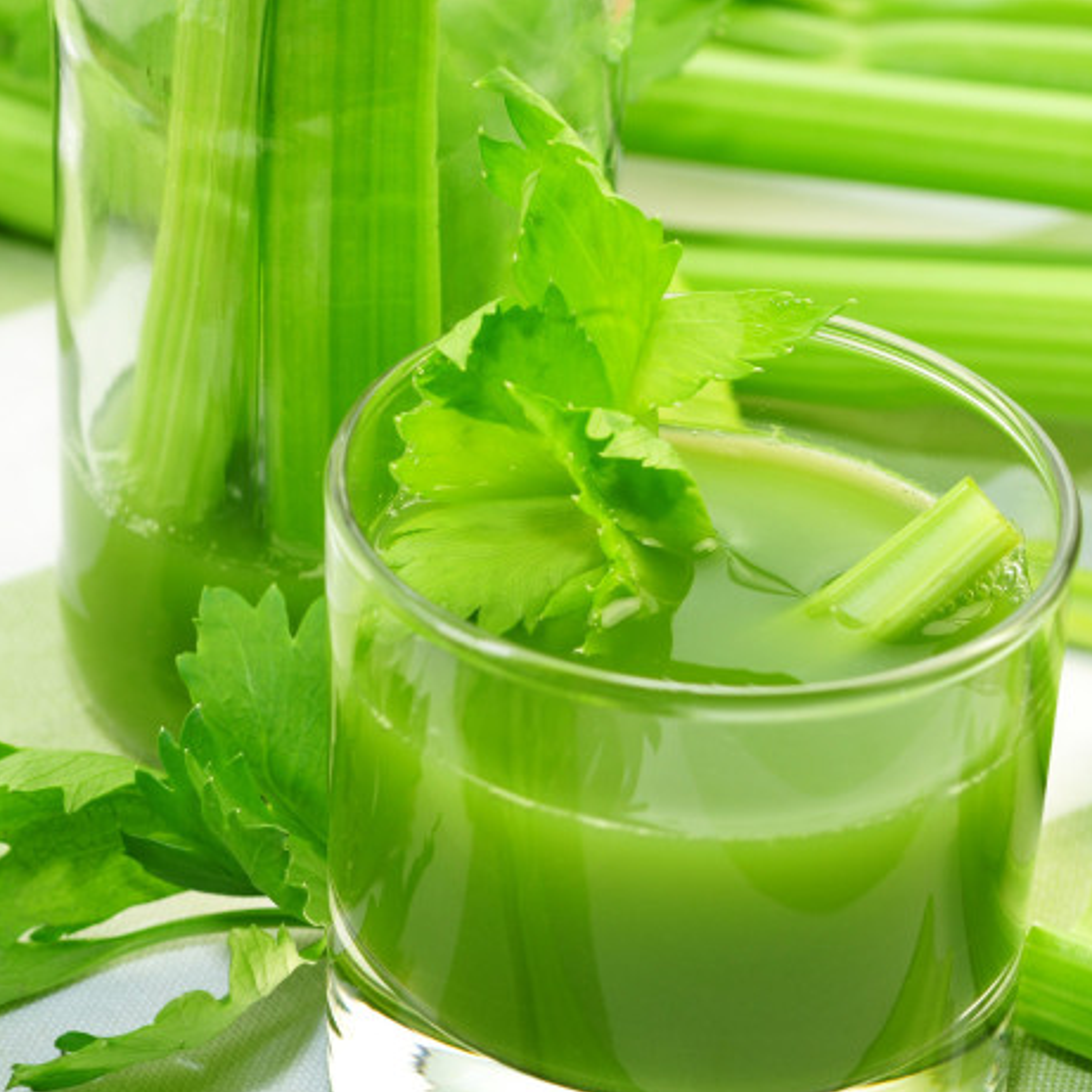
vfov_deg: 15.0
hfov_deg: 15.0
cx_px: 730
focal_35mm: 116
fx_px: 4140
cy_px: 547
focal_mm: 60
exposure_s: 1/50
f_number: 9
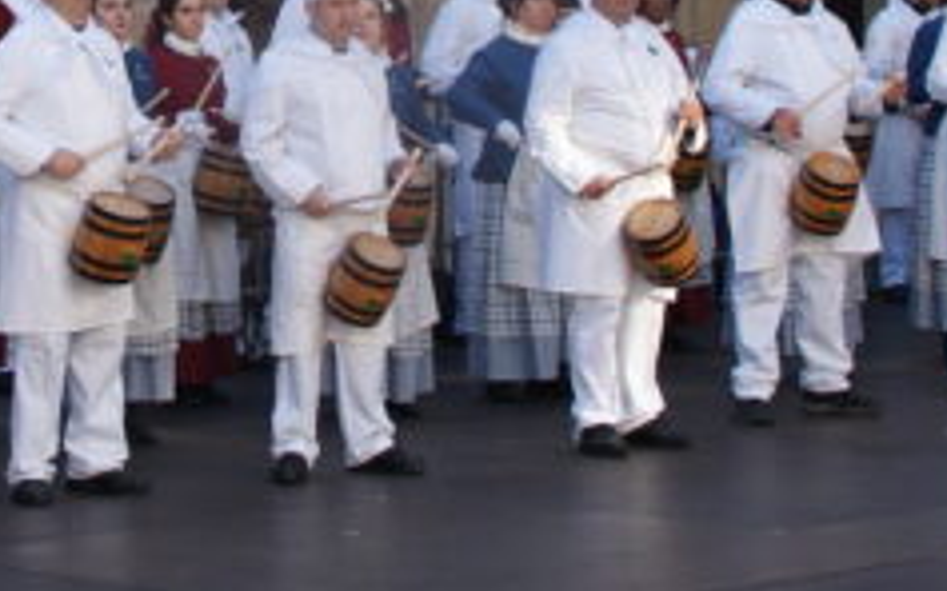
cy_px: -206
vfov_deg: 8.1
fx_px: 4103
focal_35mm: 159
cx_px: 40
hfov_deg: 13.0
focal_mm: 24
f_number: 7.1
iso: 100
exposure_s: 1/80
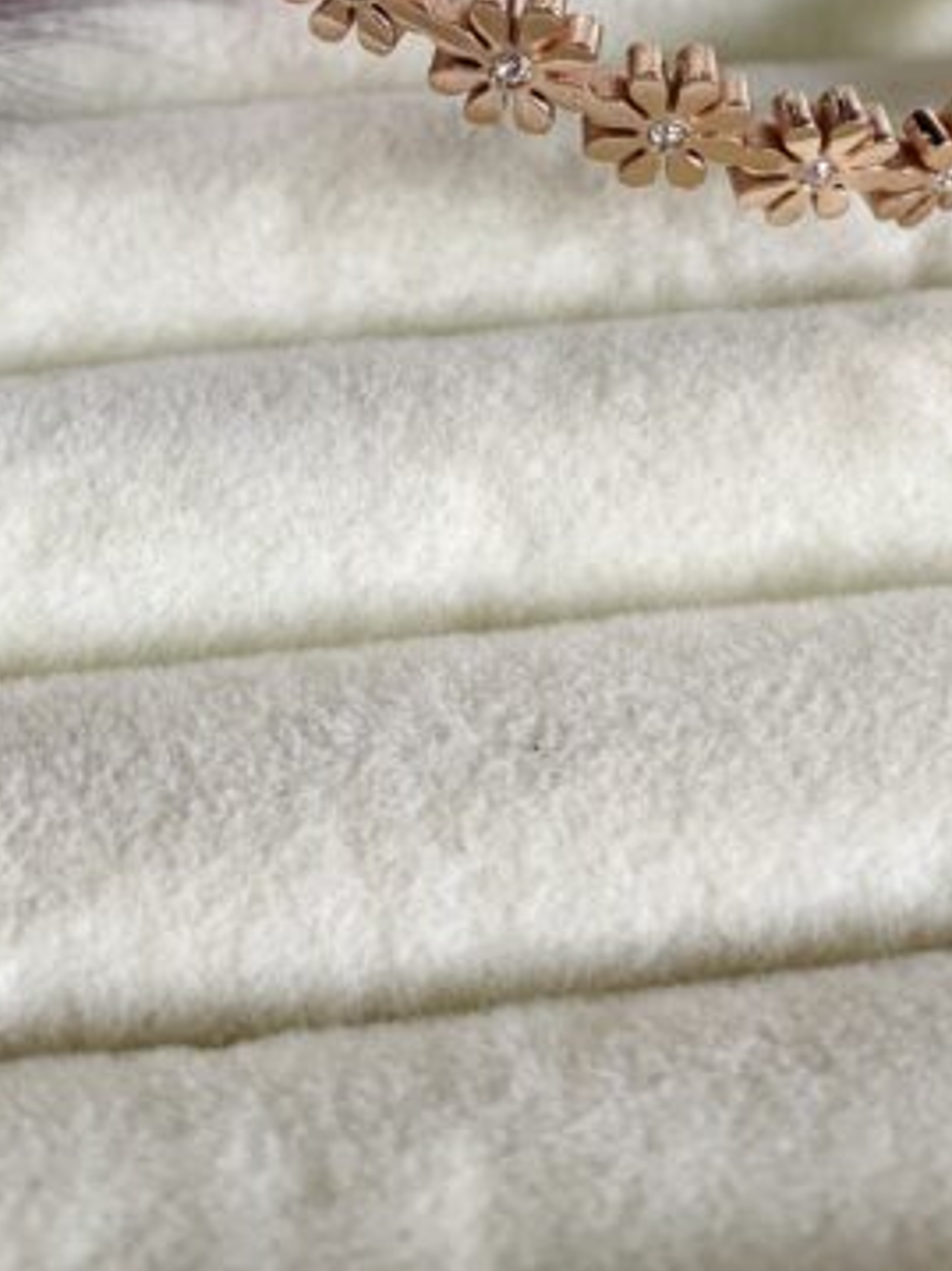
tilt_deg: -42.3
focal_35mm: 58
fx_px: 2128
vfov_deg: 30.6
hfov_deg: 25.2
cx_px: 520
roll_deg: -0.4
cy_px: -32
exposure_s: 1/100
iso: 64
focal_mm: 4.25
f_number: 1.8
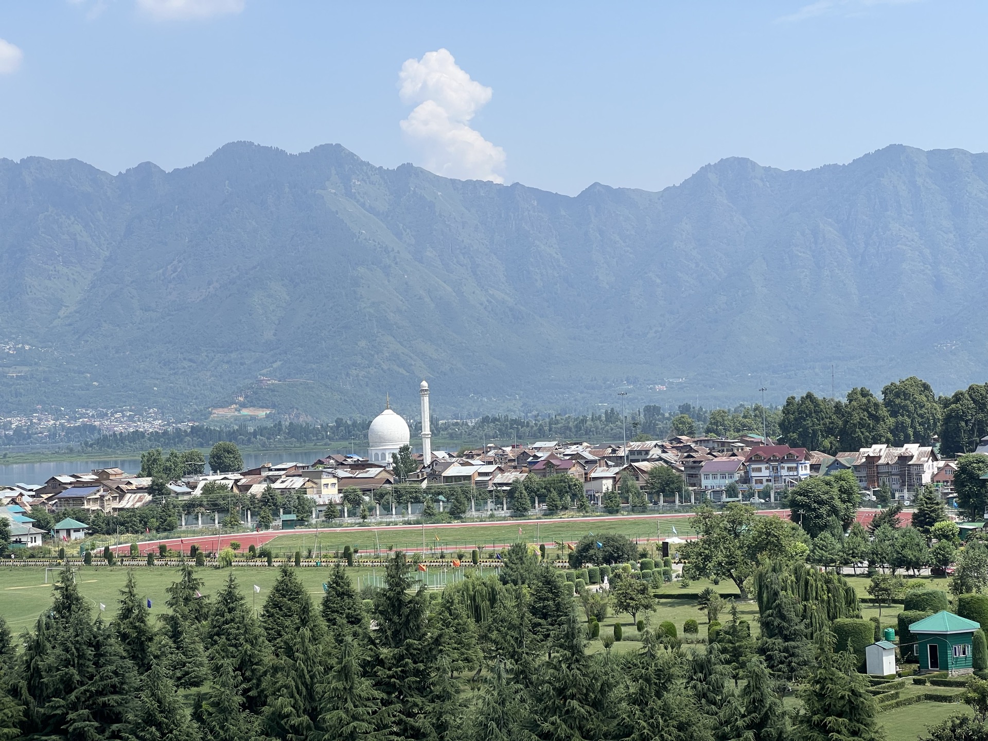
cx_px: 494
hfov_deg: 25.3
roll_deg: +3.0
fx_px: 2198
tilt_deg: +1.4
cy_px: 370
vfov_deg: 19.1
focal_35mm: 77
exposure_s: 1/681
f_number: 2.8
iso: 32
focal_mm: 9
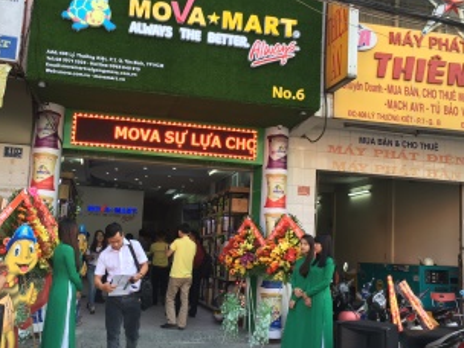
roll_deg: -3.3
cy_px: 159
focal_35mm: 33
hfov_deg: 55.2
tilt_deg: +6.7
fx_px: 442
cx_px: 258
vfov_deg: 42.9
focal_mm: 4.15
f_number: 2.2
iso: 32
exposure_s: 1/100
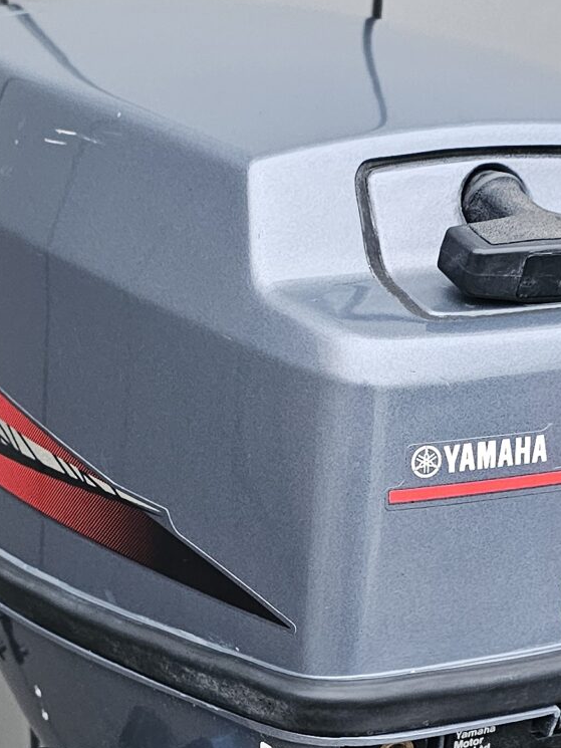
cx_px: 282
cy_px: 672
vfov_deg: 24.0
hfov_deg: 18.7
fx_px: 1707
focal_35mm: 79
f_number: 1.7
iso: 1000
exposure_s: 1/100
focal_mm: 6.3
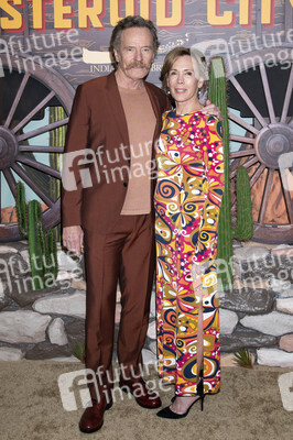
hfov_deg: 41.0
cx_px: 146
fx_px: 391
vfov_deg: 58.8
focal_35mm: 32
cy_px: 220
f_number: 6.3
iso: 400
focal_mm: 32
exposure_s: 1/200
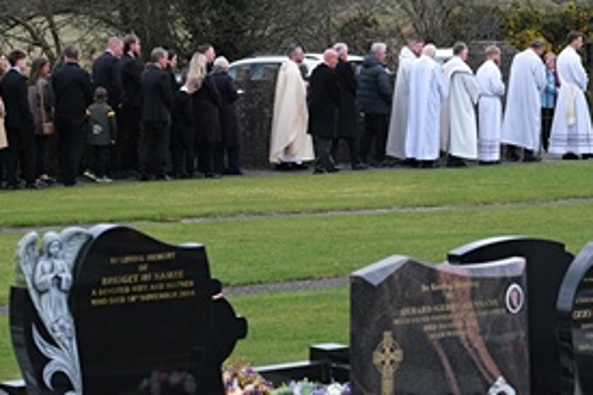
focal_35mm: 192
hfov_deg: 10.7
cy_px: 67
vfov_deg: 7.1
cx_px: 485
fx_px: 3161
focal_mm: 58.7
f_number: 4.5
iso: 400
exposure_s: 1/500
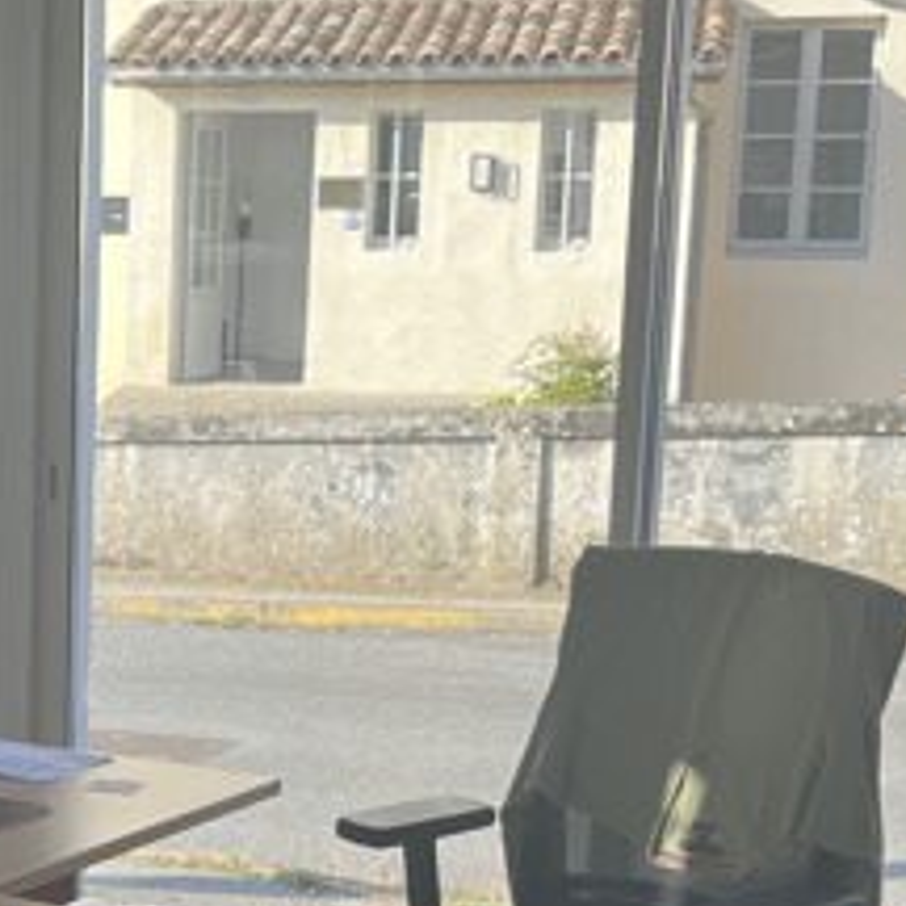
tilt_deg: -10.6
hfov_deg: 19.5
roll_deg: -1.0
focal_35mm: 85
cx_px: -113
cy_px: 684
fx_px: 2517
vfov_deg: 20.2
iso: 50
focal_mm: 5.1
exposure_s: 1/598
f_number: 1.6
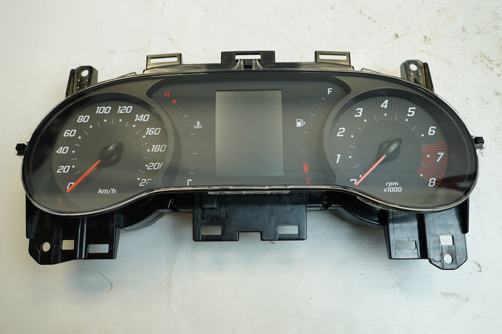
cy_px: 167
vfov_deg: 43.6
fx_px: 418
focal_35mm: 30
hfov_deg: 61.9
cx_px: 251
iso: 160
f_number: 4
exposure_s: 1/60
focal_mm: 20
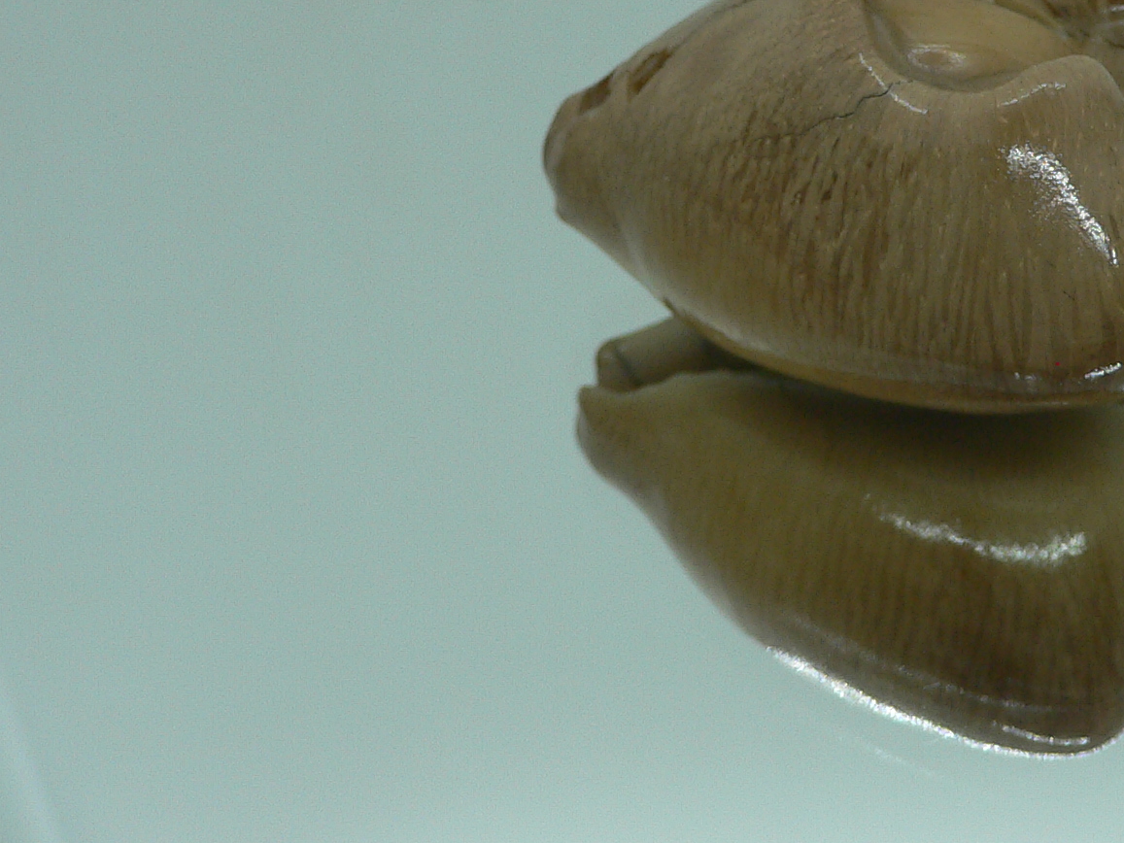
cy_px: 219
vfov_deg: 23.8
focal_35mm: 61
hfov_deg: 30.7
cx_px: 948
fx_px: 1981
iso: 80
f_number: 2.8
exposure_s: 1/60
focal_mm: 4.6
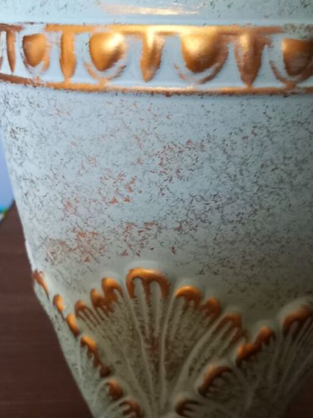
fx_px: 555
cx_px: 156
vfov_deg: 41.1
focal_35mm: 46
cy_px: 245
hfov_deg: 31.5
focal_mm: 4.6
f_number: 2
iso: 500
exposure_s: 1/20
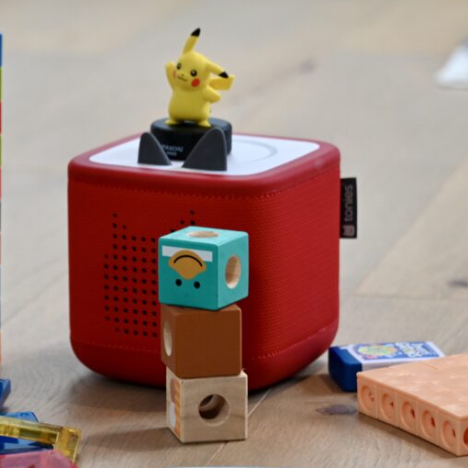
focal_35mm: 213
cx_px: 162
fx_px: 3258
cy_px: 257
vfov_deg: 8.2
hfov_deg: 8.2
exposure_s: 1/125
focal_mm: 125
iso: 1100
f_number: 5.6
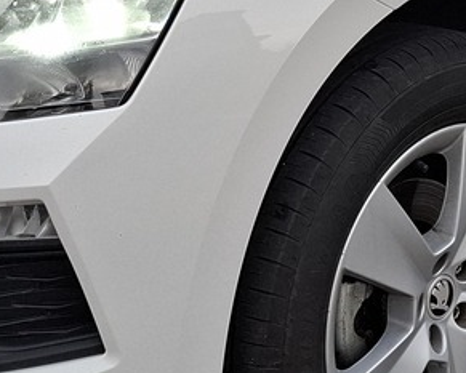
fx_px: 1531
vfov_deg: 13.8
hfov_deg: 17.3
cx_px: 314
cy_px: 30
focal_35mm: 111
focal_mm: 5.54
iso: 50
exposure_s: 1/149
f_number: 1.8
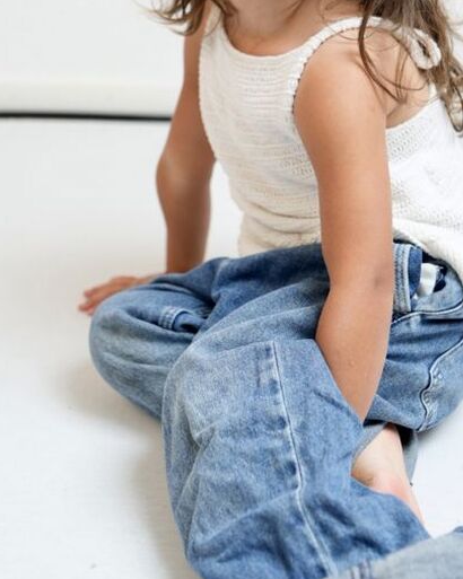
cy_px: 138
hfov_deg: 23.4
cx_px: 287
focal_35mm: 65
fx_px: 1114
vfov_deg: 28.7
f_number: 2.8
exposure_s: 1/160
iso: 250
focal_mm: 35
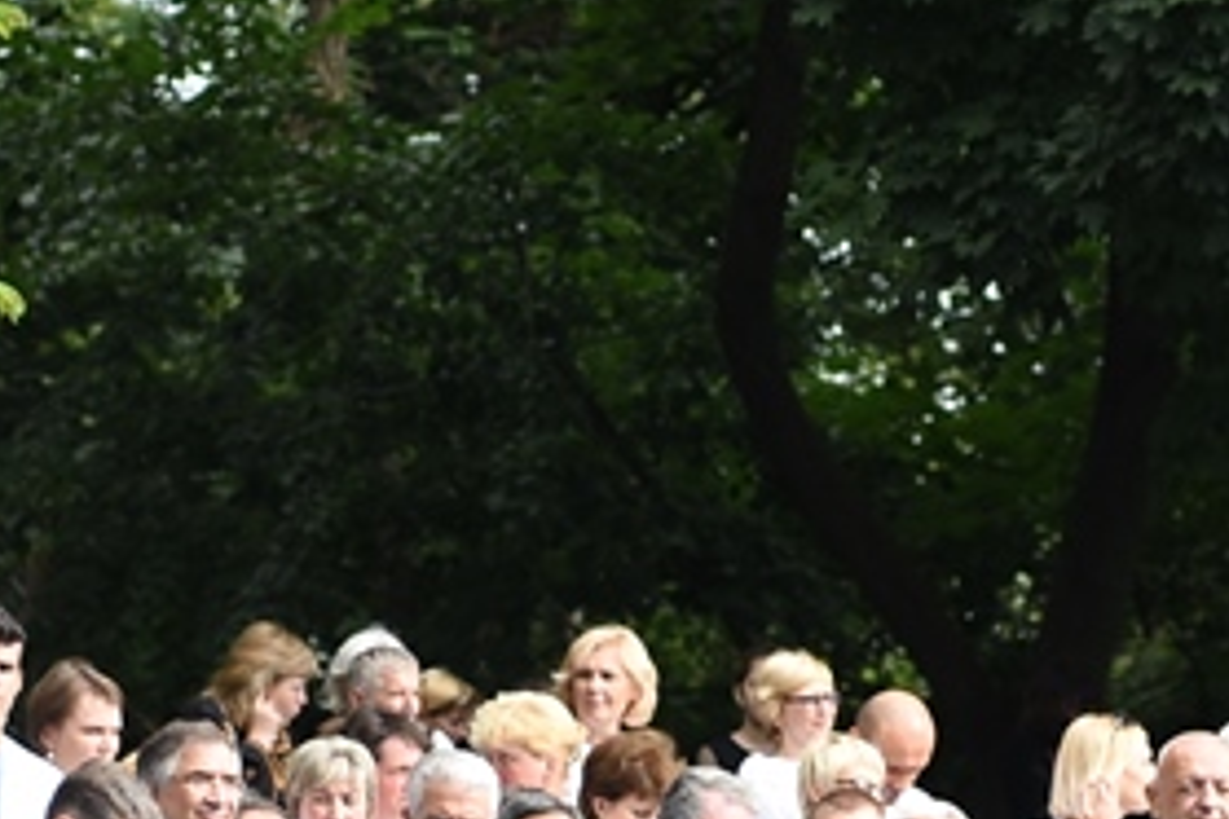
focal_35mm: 285
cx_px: 630
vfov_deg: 4.8
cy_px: 493
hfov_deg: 7.2
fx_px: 9729
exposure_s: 1/500
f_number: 2.8
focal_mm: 62
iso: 100
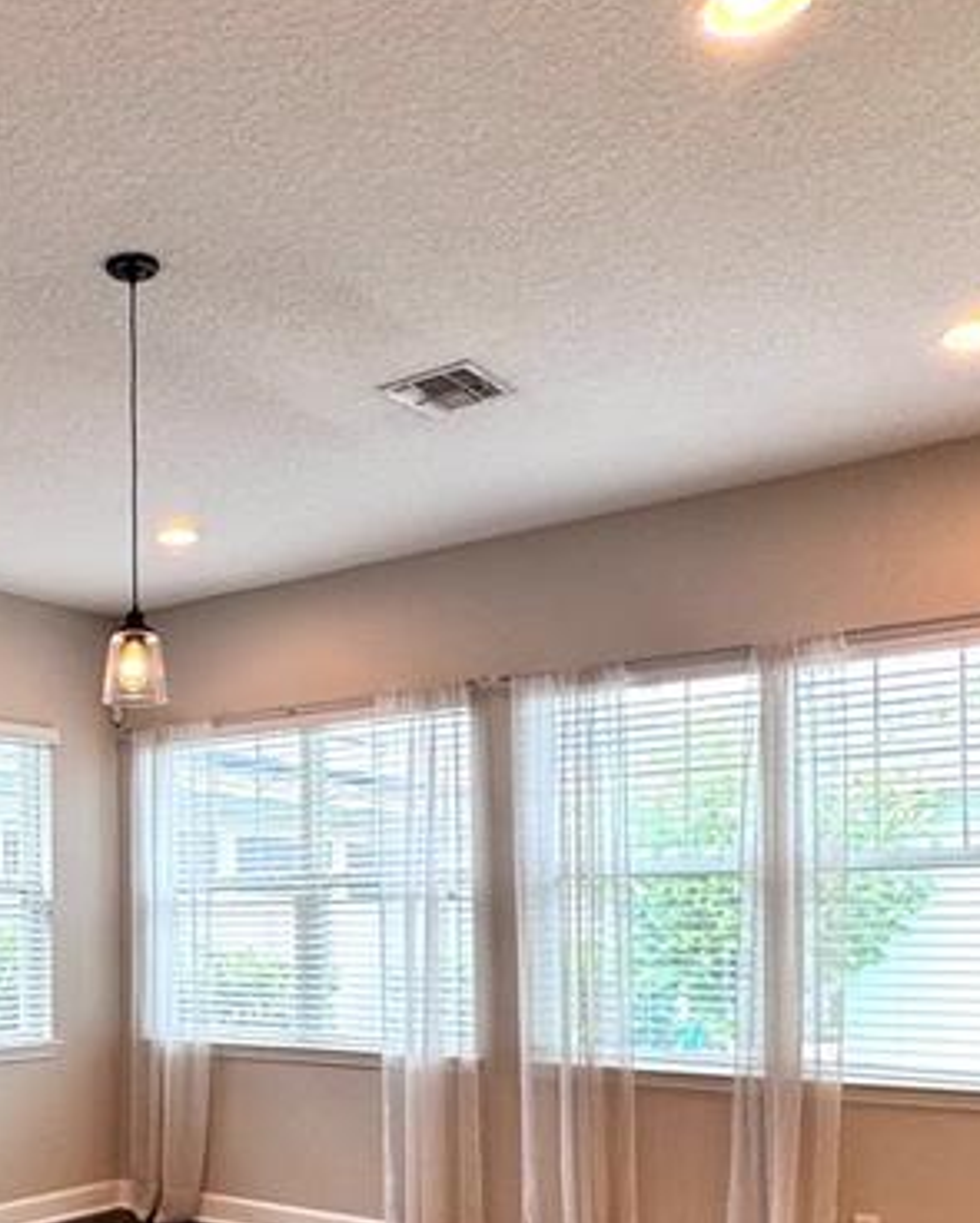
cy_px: 914
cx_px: 173
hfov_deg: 37.6
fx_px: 1376
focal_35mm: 38
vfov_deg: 46.2
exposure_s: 1/120
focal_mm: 2.22
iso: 80
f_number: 2.2
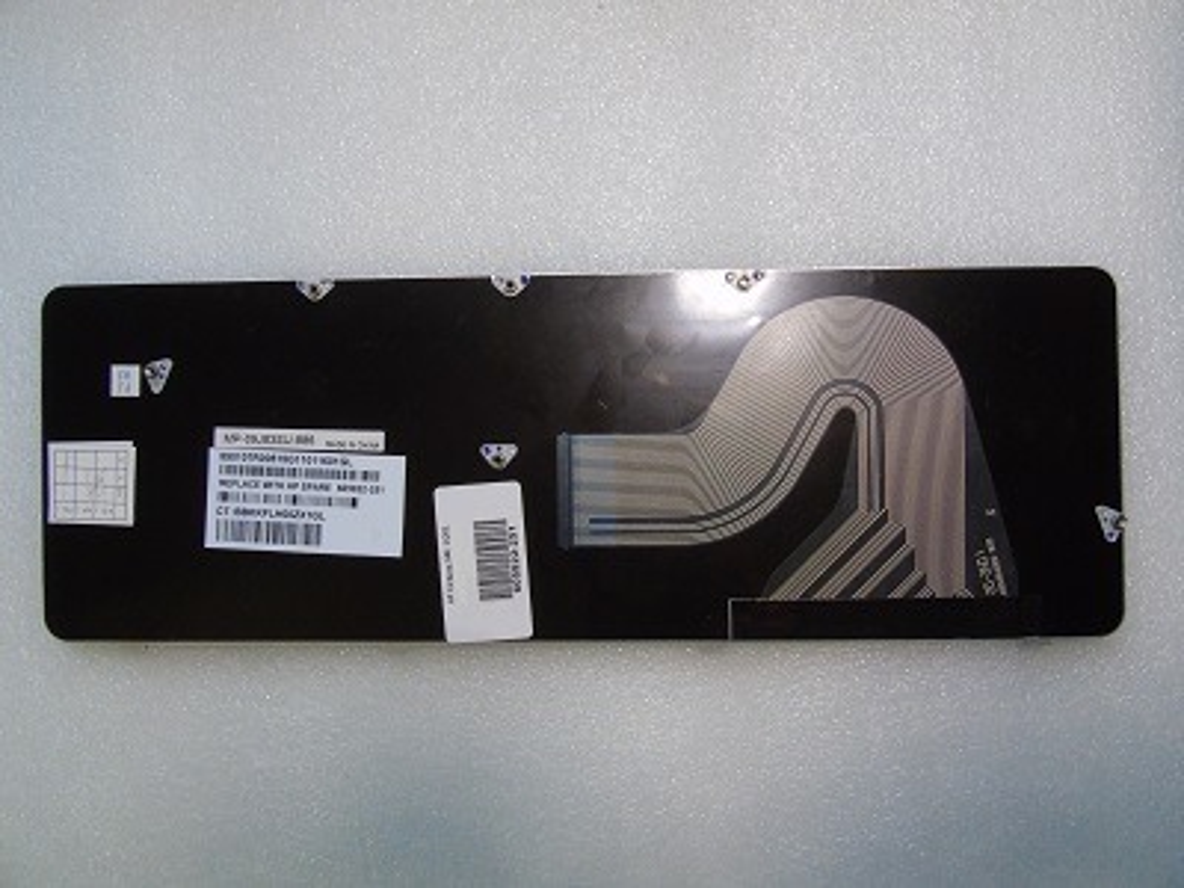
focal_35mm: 25
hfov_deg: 69.4
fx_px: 855
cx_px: 592
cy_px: 444
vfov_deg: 54.9
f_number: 5.4
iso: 400
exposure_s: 1/40
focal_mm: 4.4
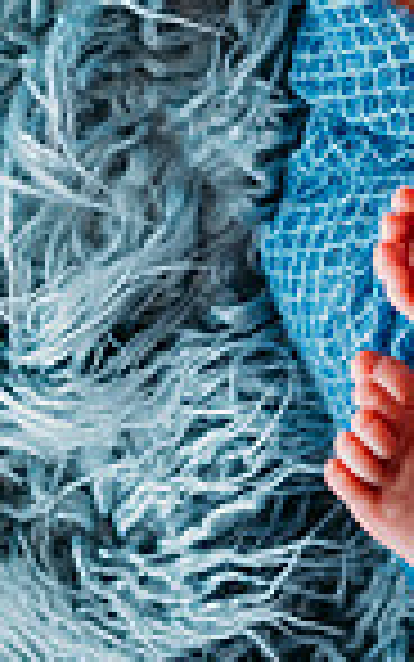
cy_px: -72
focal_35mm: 75
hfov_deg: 16.1
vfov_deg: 25.4
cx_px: 603
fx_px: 1353
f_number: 2.2
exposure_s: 1/200
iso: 80
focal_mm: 24
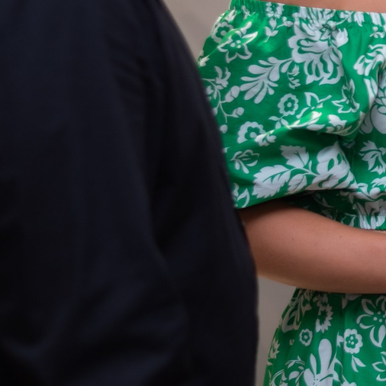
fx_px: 2712
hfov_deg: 7.9
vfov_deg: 8.1
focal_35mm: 215
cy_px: 58
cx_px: 693
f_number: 2.2
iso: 160
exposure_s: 1/200
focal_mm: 50
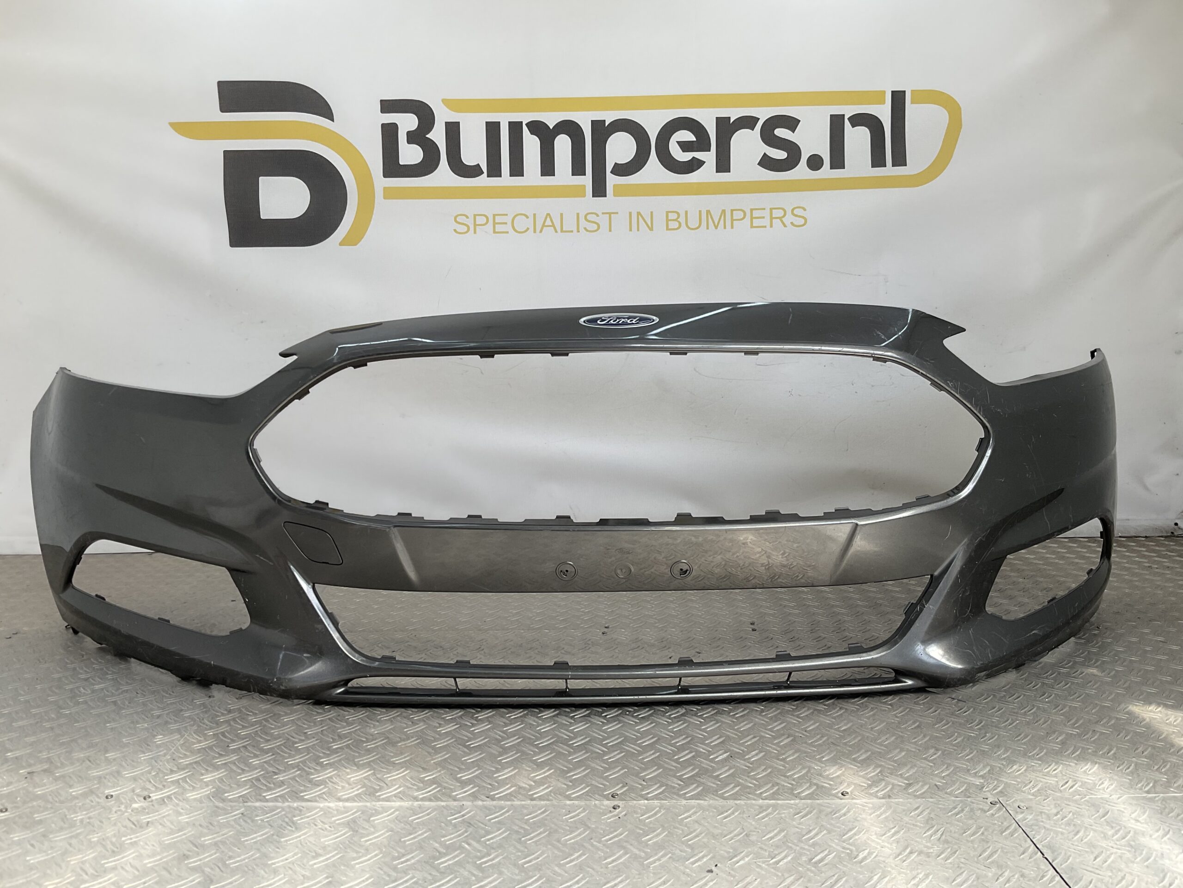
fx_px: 991
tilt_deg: -10.5
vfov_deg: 48.2
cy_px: 444
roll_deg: -0.4
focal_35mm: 29
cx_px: 592
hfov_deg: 61.7
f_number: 1.8
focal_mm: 3
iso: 16
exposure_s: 1/360
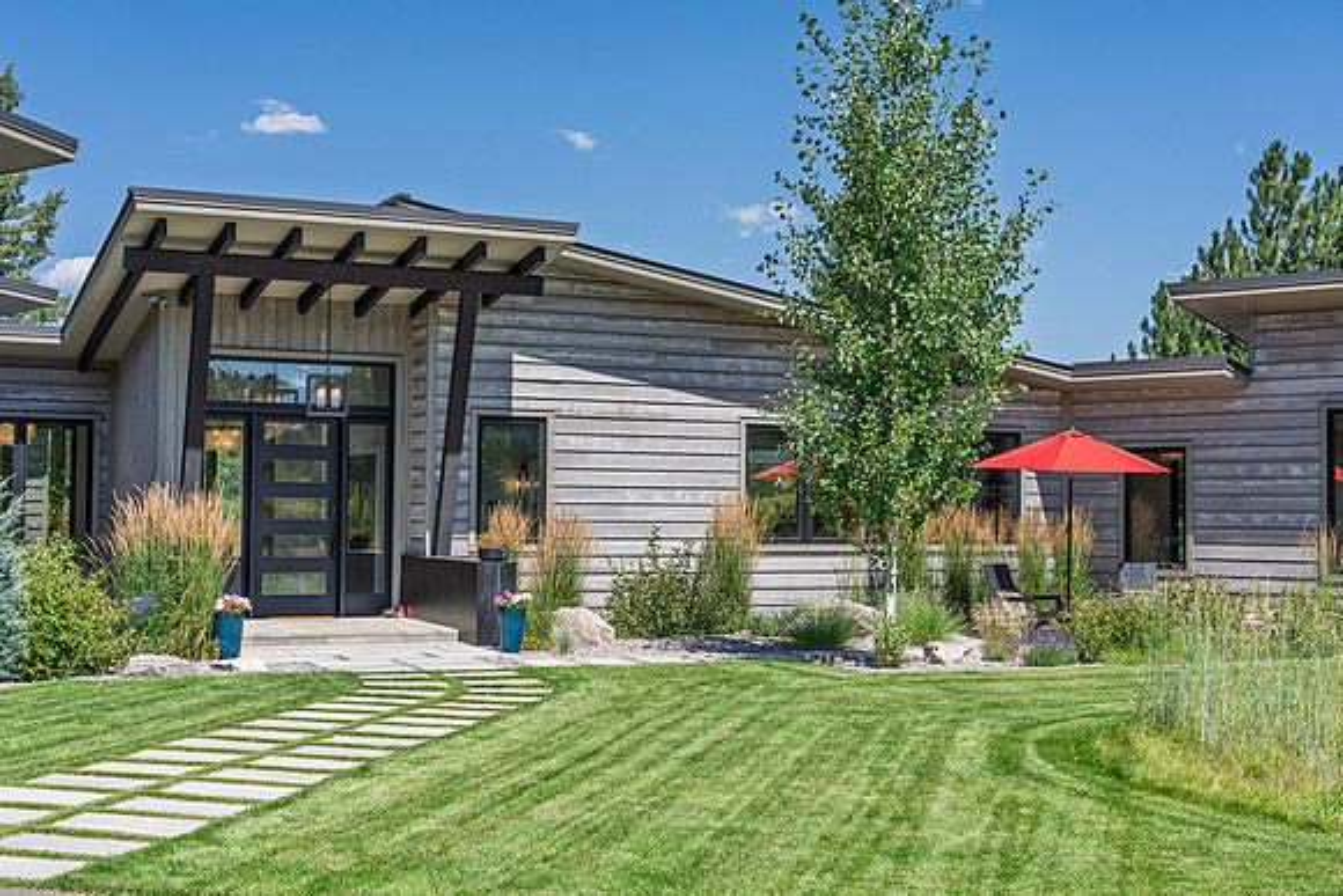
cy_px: 448
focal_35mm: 47
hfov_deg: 42.2
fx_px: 1742
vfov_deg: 28.8
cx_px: 672
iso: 200
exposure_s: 1/640
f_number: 8
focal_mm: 46
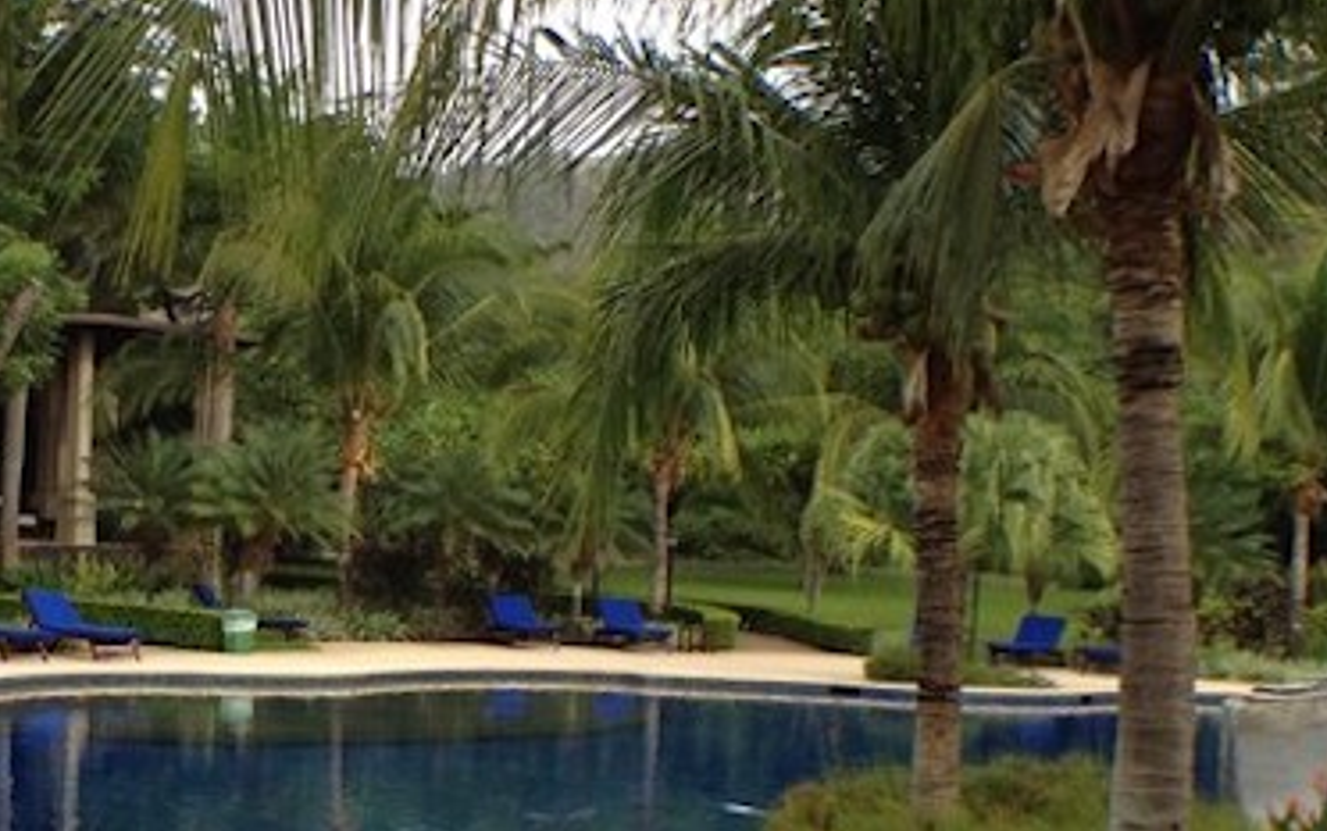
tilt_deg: -5.5
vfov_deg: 12.7
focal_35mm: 102
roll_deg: -1.4
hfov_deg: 19.9
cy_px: 781
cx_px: 78
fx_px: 3691
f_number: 2.4
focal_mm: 4.28
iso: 50
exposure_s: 1/421
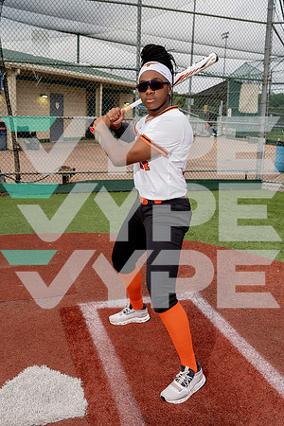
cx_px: 142
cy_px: 213
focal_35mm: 35
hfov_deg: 37.9
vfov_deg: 54.4
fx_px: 414
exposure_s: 1/250
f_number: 5
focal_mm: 35
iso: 64
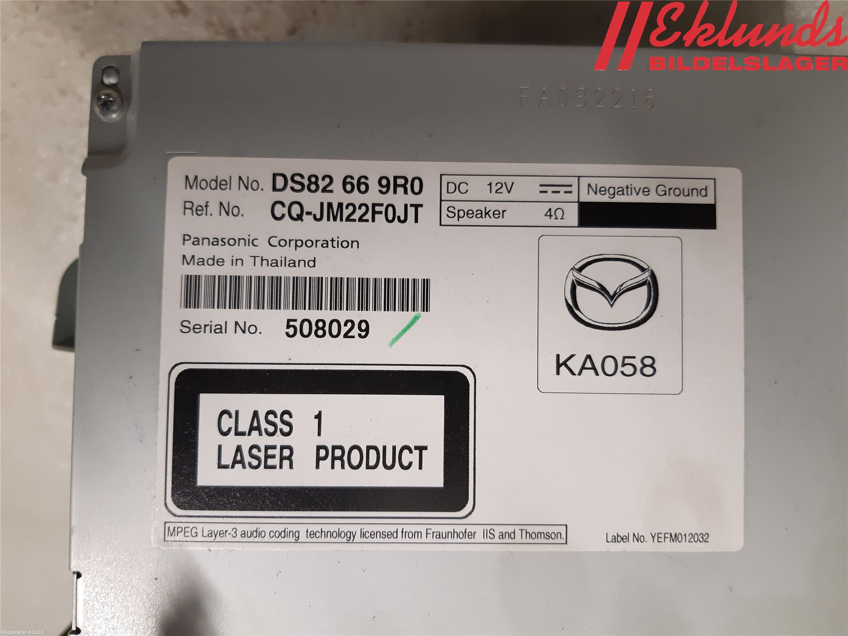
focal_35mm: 26
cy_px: 318
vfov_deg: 53.1
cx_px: 424
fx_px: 637
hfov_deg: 67.3
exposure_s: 1/50
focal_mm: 3.93
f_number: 1.7
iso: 160
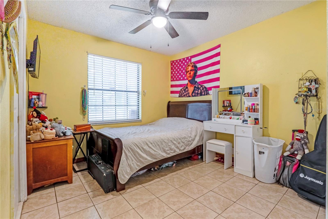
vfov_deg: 72.0
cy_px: 110
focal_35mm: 16
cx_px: 164
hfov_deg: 95.0
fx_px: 150
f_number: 9
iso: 250
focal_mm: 11
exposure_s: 1/20
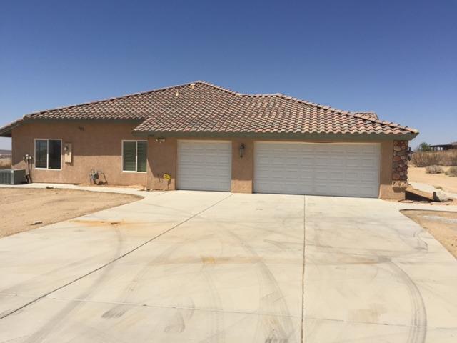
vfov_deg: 48.2
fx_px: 383
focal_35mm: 29
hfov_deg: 61.7
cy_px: 172
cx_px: 228
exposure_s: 1/3968
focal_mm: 4.15
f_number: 2.2
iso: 32
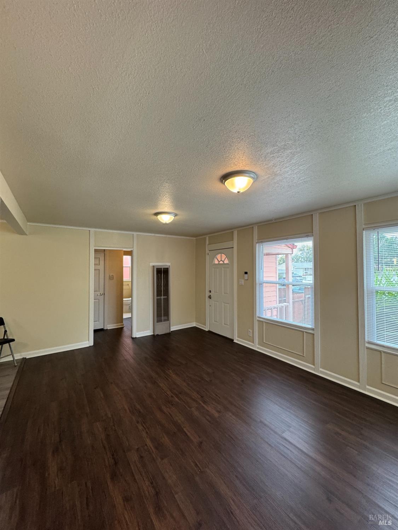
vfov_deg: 102.1
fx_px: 215
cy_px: 265
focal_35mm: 14
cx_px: 199
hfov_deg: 85.7
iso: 200
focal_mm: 2.22
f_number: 2.2
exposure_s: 1/120
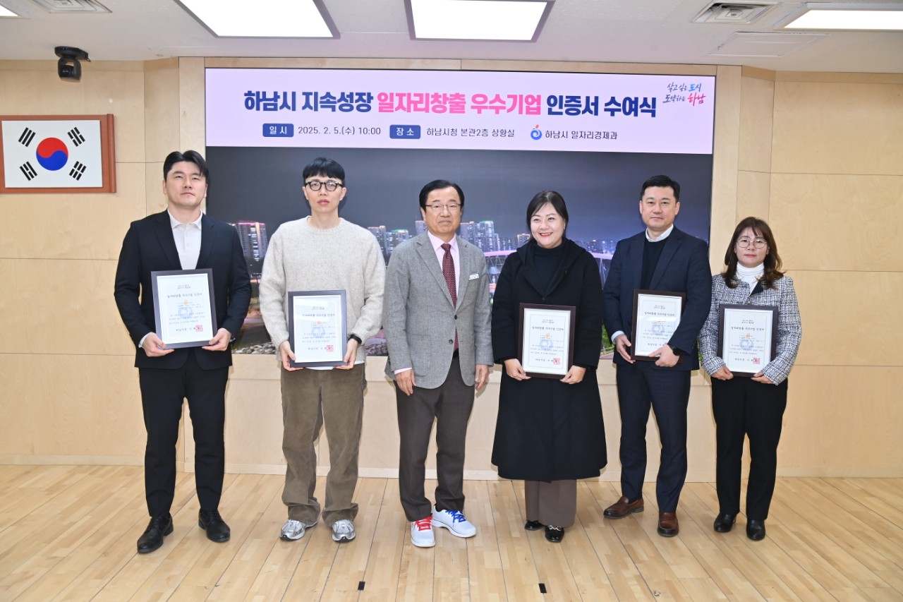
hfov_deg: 61.9
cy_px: 301
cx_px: 452
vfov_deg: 43.6
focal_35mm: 30
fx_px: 752
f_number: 7.1
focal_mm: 30
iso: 800
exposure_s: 1/100
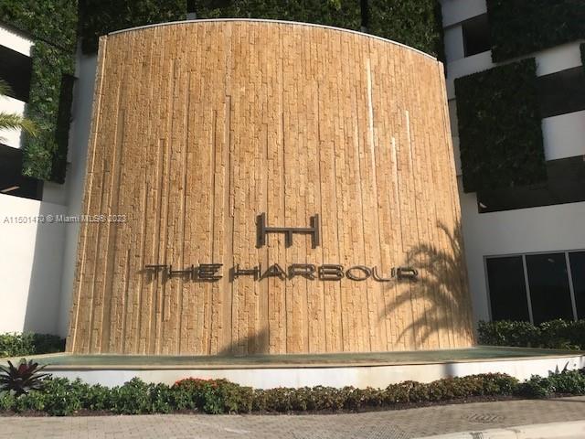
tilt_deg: +11.7
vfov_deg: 49.7
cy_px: 220
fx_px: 473
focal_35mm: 28
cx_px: 292
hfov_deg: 63.4
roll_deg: -1.3
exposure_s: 1/4367
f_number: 1.8
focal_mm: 3.99
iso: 20
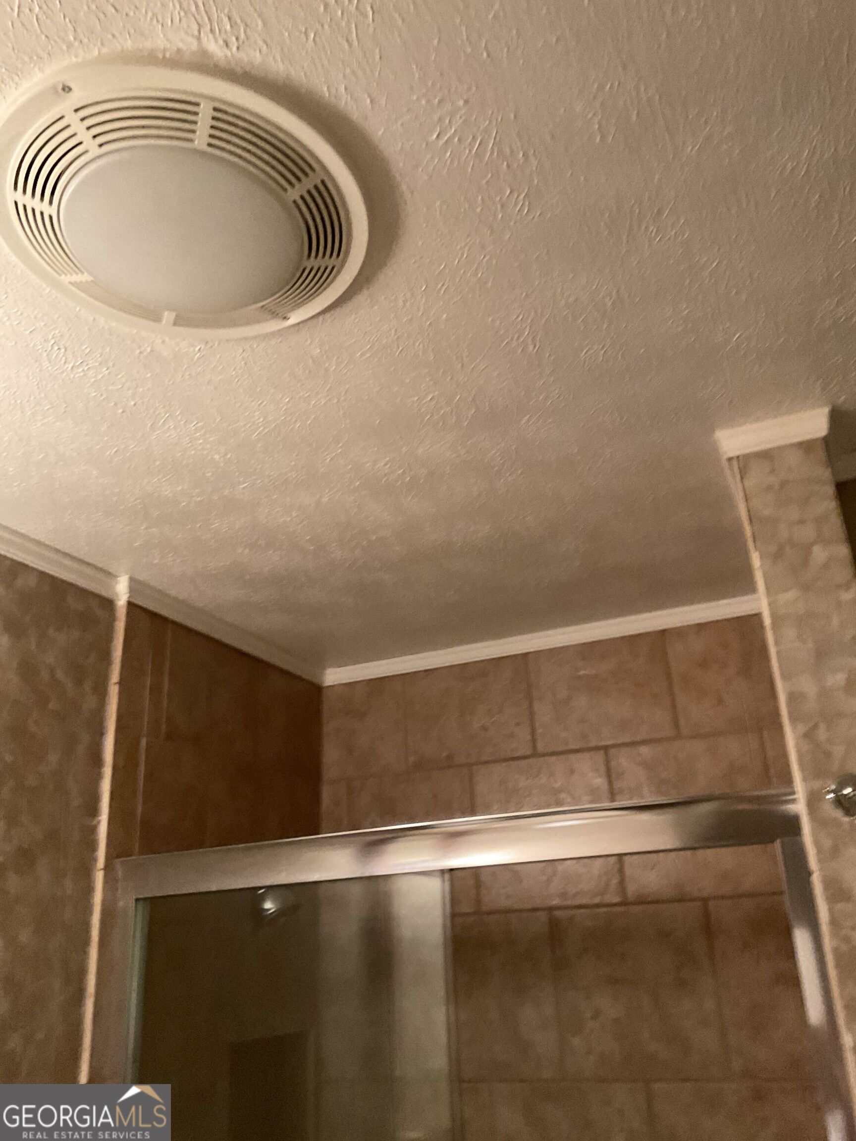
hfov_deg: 48.2
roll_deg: +1.8
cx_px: 428
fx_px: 956
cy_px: 570
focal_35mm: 29
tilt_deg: +22.9
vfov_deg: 61.7
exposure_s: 1/30
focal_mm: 3
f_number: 1.8
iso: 320
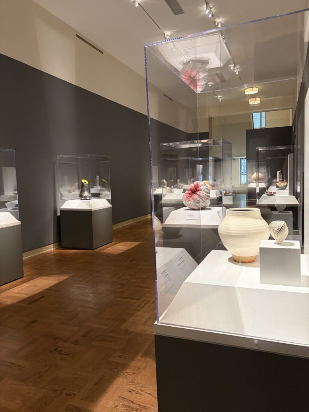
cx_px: 154
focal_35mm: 26
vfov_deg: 67.3
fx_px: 309
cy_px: 206
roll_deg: +2.1
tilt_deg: -5.7
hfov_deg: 53.1
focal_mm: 5.96
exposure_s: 1/60
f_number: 1.6
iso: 400
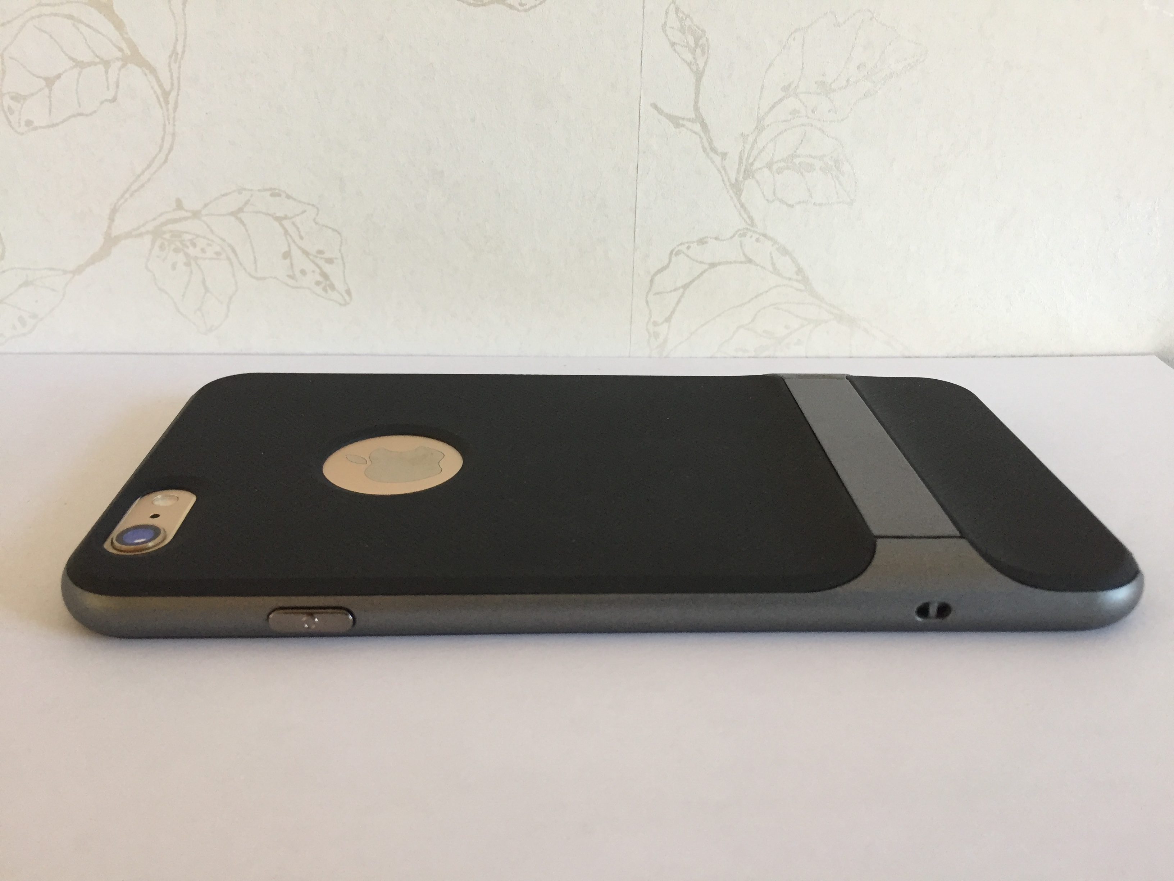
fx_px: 984
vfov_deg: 48.2
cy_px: 440
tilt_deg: -25.5
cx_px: 587
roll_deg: -2.8
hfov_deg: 61.7
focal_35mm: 29
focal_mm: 4.15
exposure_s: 1/33
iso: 64
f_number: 2.2
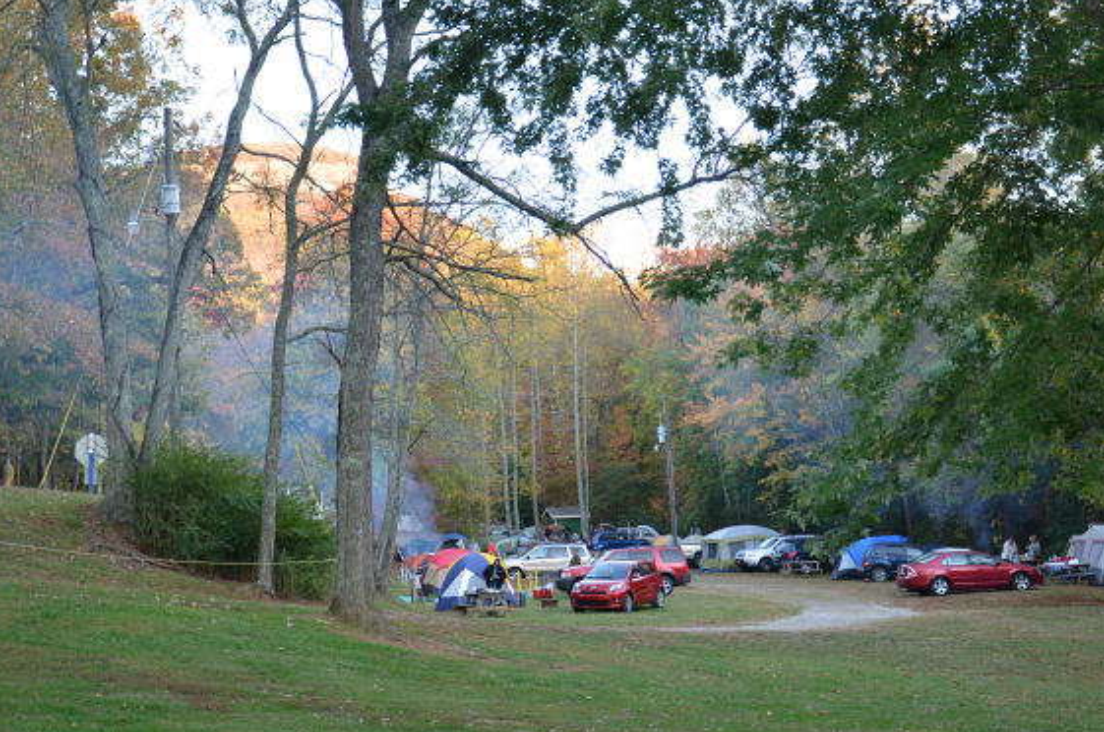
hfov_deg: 34.2
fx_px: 1793
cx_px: 565
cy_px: 377
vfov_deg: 23.1
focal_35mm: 59
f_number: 4.5
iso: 450
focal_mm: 35
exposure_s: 1/60
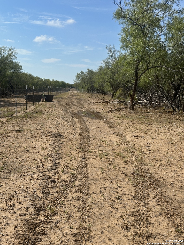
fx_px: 340
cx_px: 92
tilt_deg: -5.7
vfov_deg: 39.7
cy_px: 122
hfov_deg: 30.3
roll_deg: -1.2
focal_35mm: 48
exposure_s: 1/5000
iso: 64
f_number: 1.78
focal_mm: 6.86
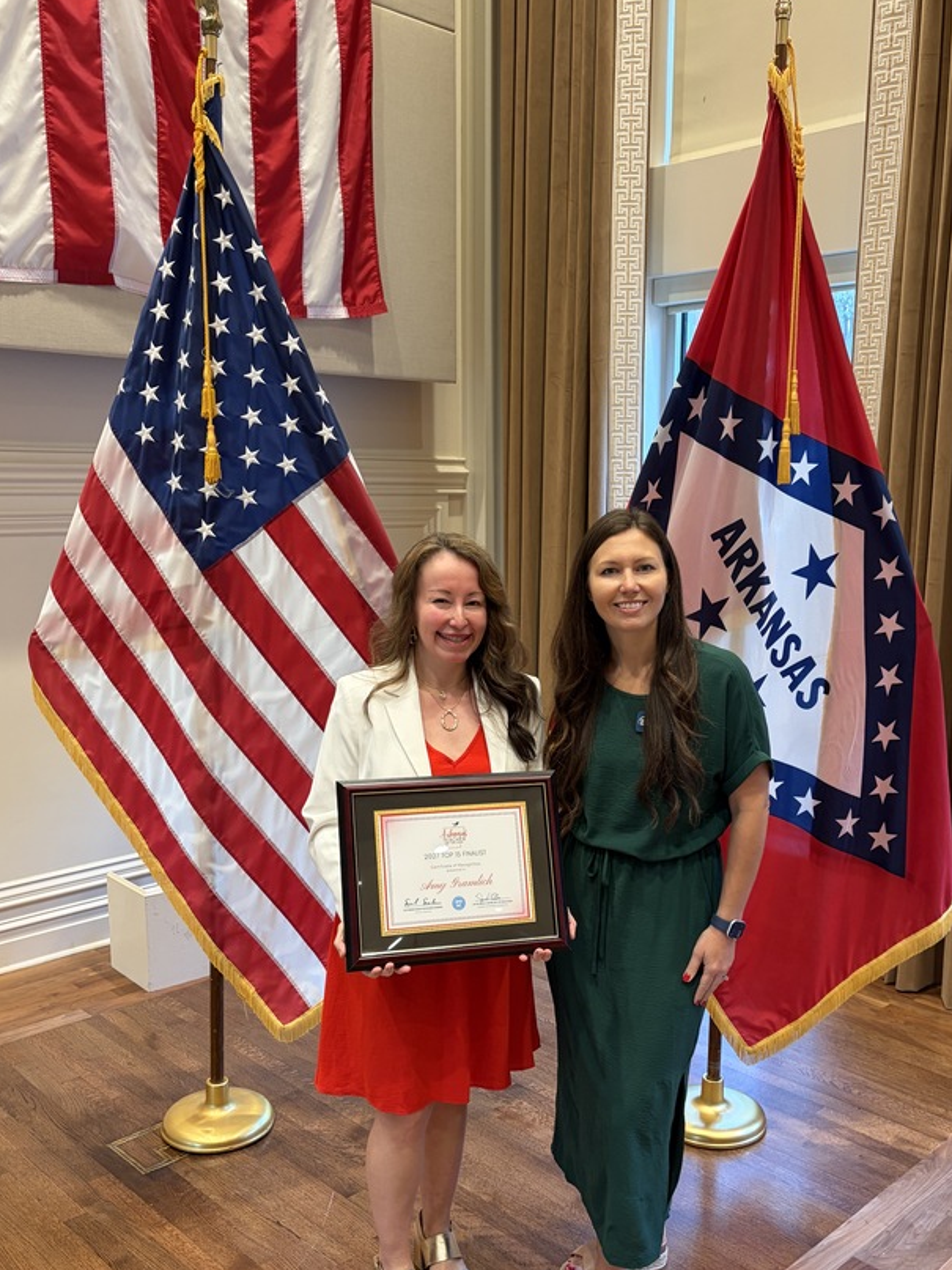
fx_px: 1210
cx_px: 526
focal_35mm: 33
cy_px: 716
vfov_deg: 55.2
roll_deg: -0.3
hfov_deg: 42.9
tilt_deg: -11.0
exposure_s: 1/60
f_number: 1.6
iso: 160
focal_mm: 5.96
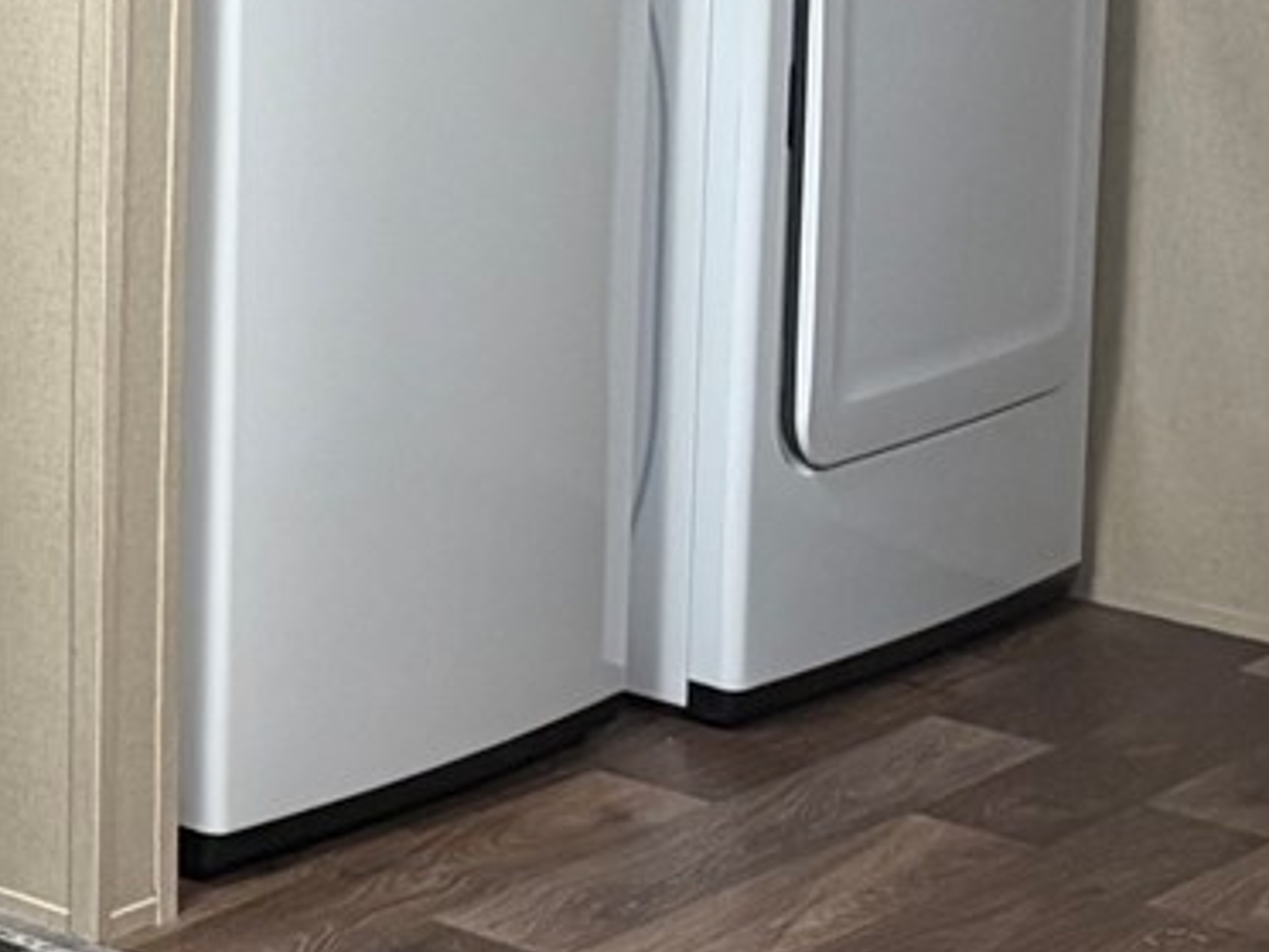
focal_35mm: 124
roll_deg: +1.2
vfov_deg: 11.7
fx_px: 4546
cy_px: -215
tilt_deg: -6.9
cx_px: -1266
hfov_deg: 13.6
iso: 400
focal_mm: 6.76
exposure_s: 1/60
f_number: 1.78
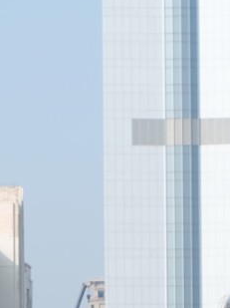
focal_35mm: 334
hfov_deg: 4.4
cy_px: 509
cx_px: 397
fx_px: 2965
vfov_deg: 5.9
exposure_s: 1/400
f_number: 6.4
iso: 200
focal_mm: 44.5
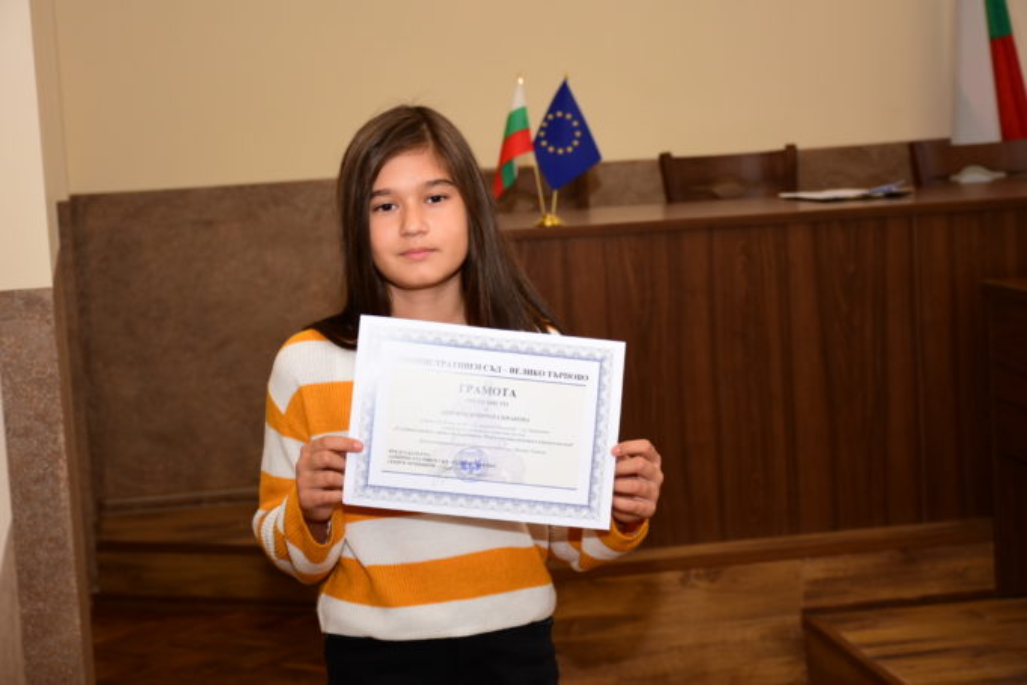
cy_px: 342
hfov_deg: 27.0
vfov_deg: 18.2
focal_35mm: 75
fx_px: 2139
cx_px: 514
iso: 400
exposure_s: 1/160
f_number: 4.8
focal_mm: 50
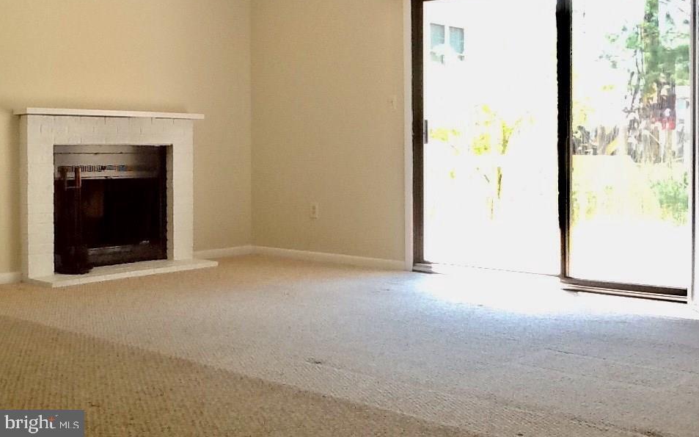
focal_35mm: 47
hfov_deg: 42.7
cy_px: 173
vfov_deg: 27.3
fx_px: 895
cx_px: 351
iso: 80
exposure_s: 1/120
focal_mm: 2.03
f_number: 2.4
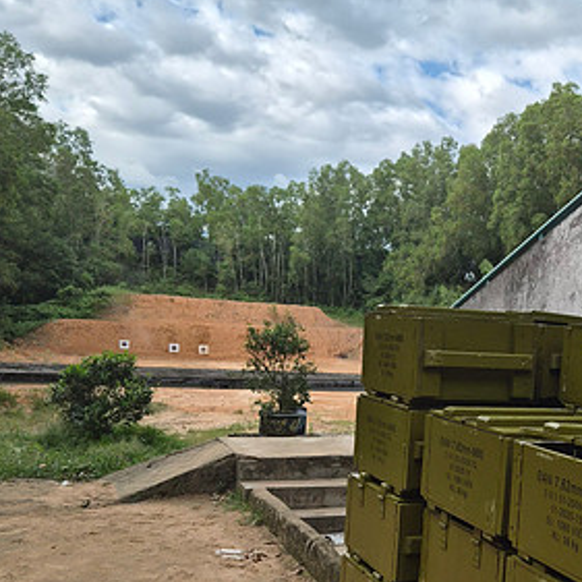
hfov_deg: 39.2
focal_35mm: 42
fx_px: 799
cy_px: 377
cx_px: 417
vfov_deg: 39.7
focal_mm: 5.4
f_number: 1.8
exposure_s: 1/3160
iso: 80
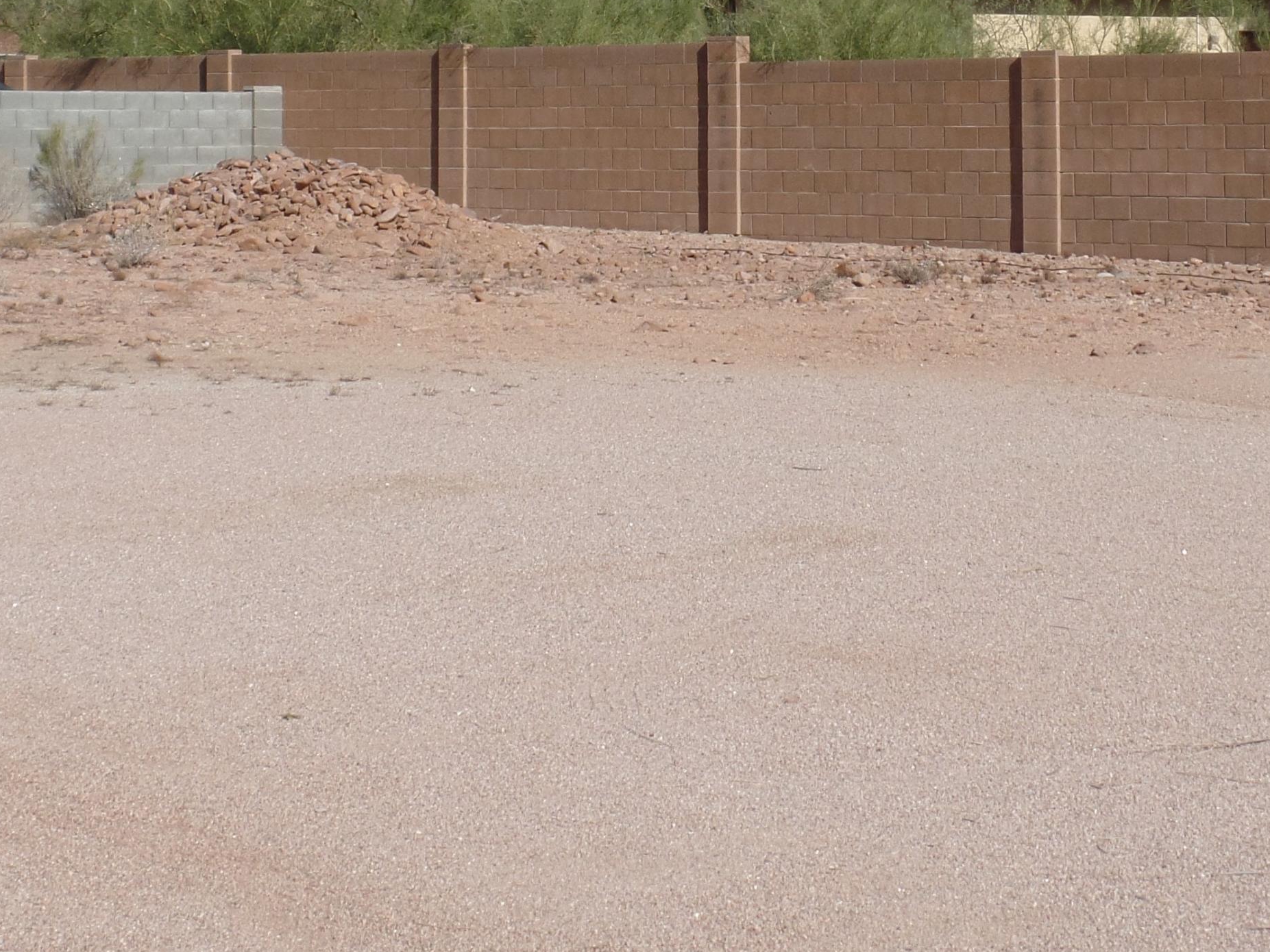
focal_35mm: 68
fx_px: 2495
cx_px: 740
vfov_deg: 21.4
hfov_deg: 28.5
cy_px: 239
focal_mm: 7.5
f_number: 3.6
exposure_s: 1/1000
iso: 80
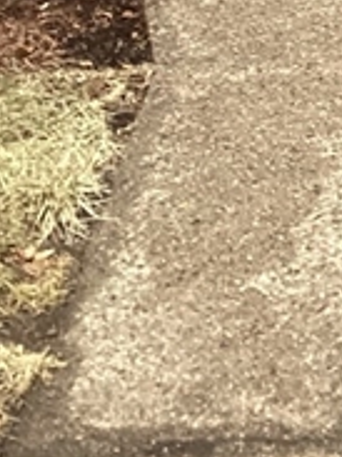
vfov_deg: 13.6
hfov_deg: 11.1
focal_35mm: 130
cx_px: 474
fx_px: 1715
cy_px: -365
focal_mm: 3.3
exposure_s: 1/120
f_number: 2.4
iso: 80
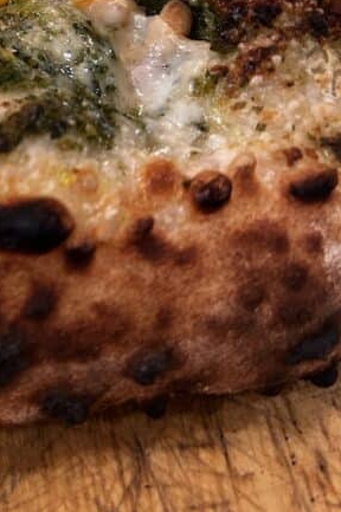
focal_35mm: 64
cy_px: -7
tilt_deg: -47.9
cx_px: -112
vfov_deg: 29.3
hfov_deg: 19.4
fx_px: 911
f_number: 1.5
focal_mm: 5.7
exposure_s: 1/60
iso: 250
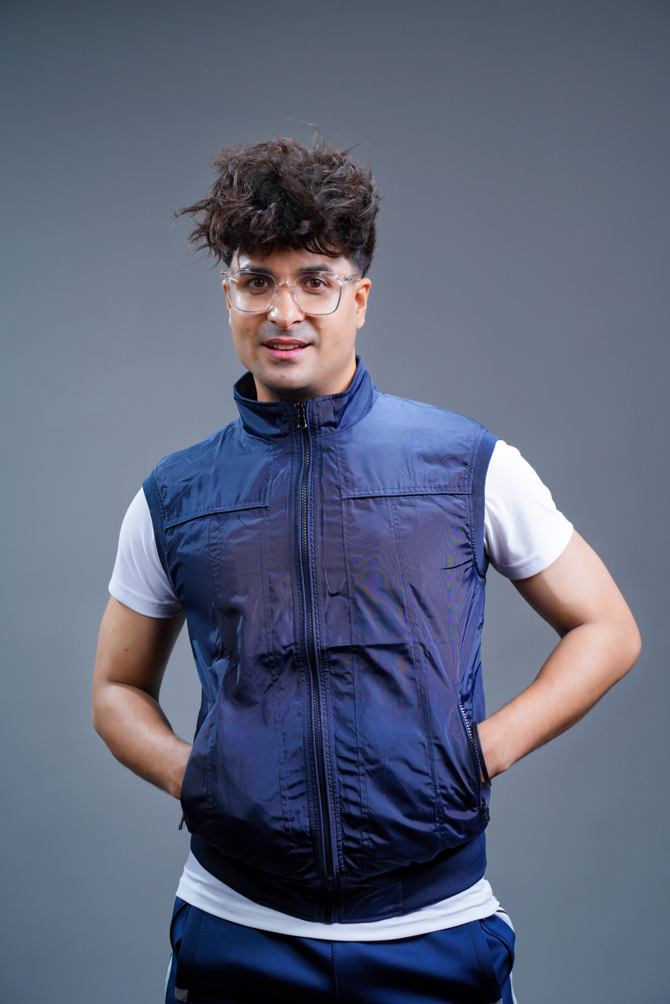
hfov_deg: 18.7
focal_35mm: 73
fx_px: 2037
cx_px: 335
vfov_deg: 27.7
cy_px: 502
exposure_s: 1/160
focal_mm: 73
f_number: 4.5
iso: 160
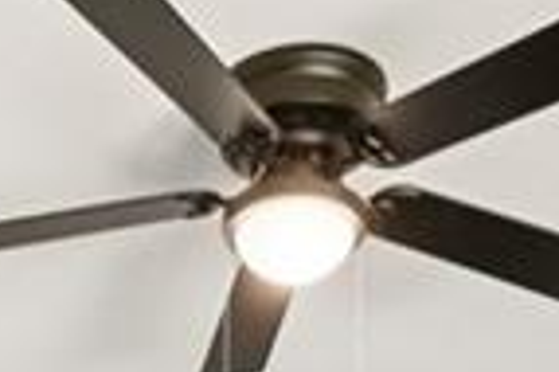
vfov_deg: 10.5
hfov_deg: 19.8
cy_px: 1053
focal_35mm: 100
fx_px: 1551
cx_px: 0
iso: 200
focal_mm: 14
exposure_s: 1/3.33
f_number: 9
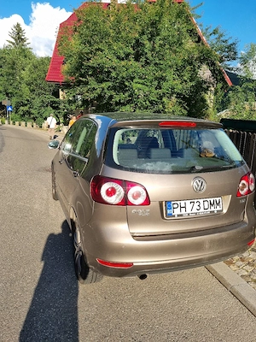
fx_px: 256
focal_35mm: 26
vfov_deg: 67.3
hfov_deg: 53.1
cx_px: 128
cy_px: 171
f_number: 1.8
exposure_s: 1/1667
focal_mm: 5.4
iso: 50
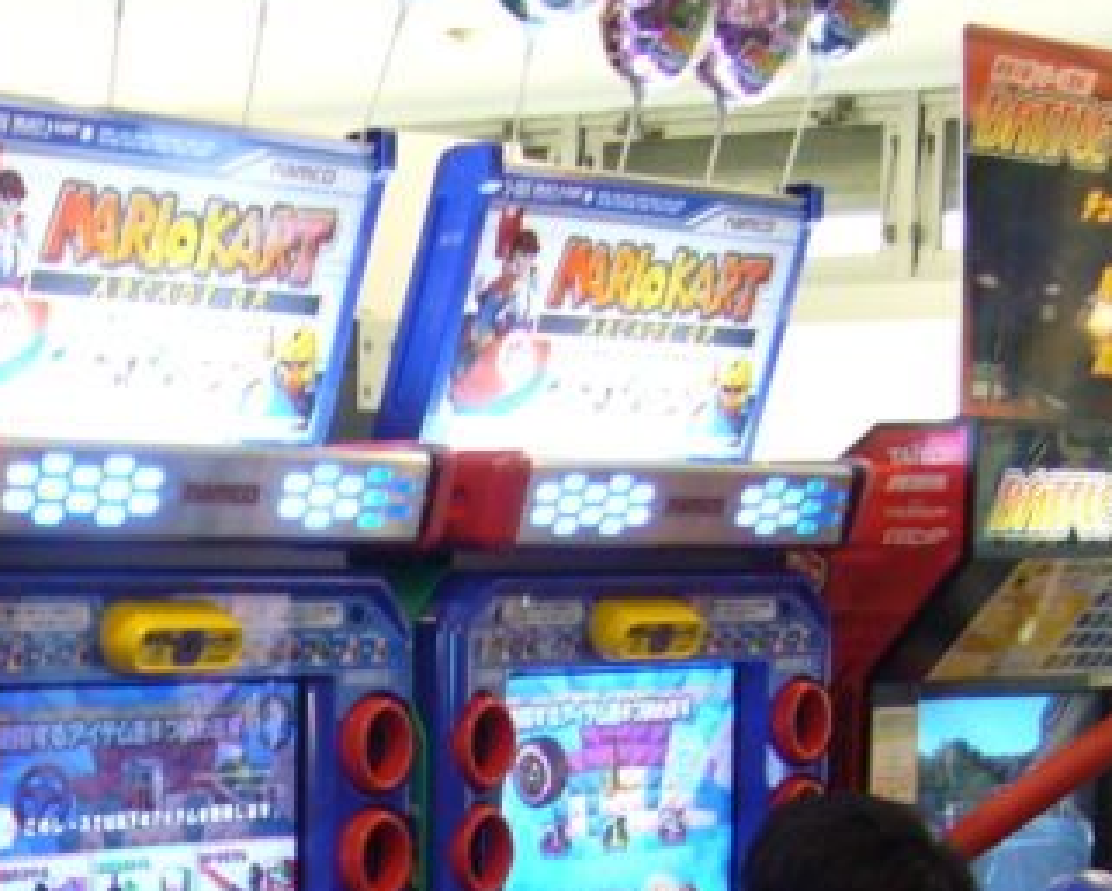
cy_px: 1248
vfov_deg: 13.5
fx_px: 3588
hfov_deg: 16.8
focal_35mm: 109
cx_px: -256
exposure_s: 1/15
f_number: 2.8
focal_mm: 5.8
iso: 125
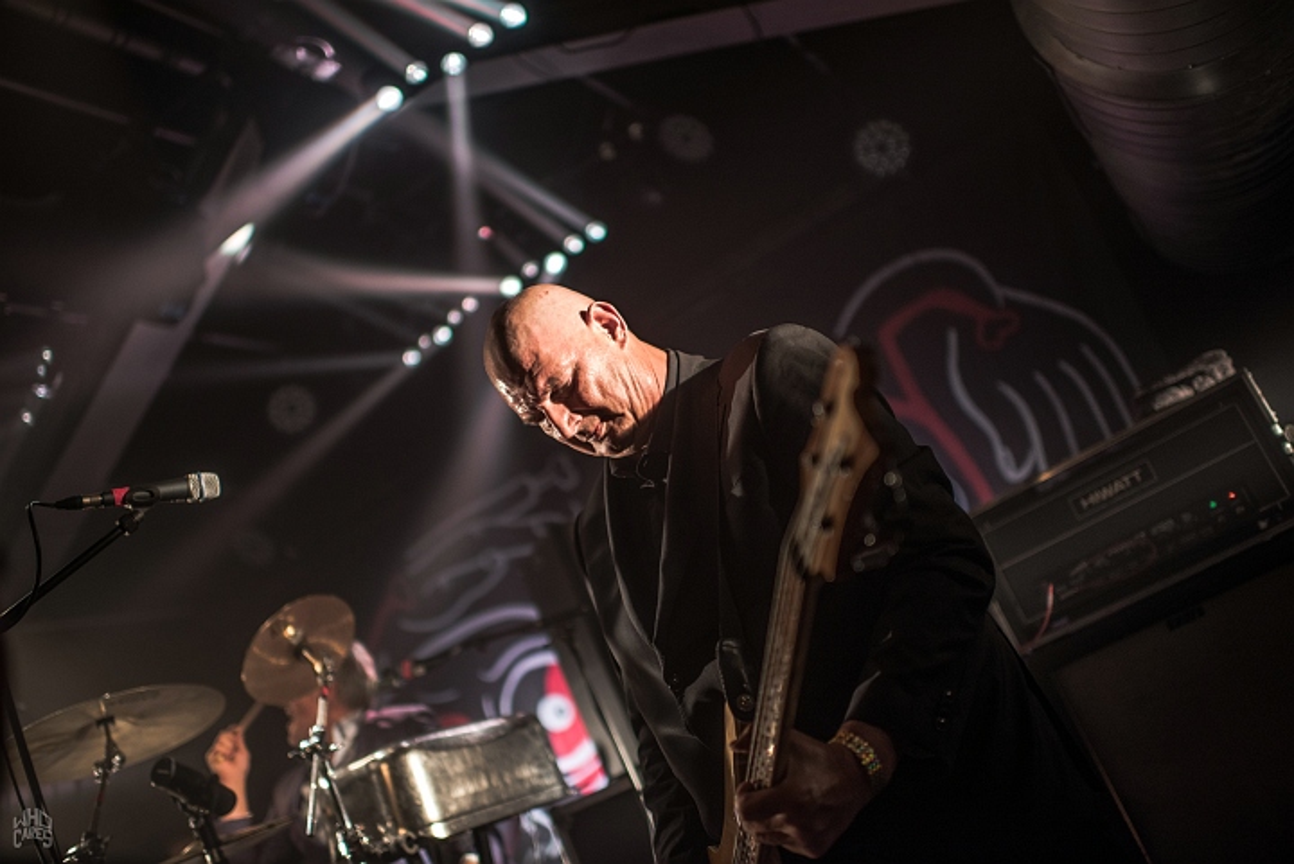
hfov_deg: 54.4
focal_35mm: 35
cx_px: 647
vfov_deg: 37.9
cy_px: 432
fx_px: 1259
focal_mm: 35
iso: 320
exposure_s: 1/500
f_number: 1.4
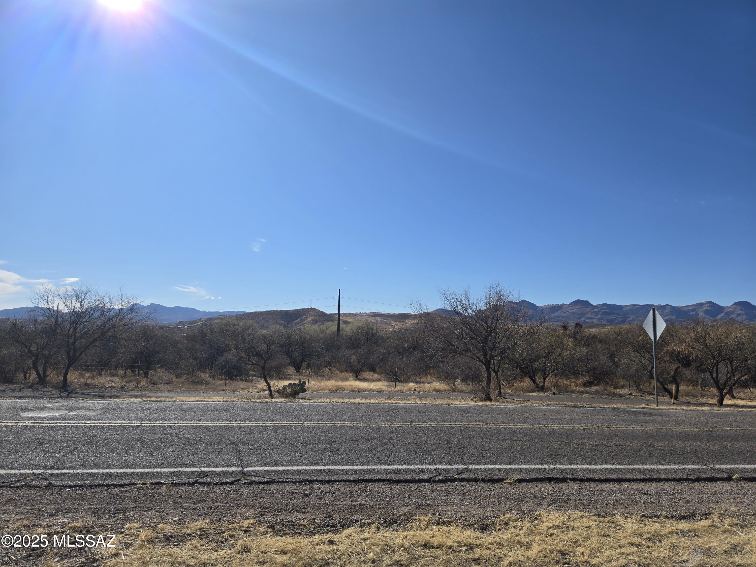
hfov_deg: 73.9
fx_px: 502
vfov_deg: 58.9
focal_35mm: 23
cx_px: 378
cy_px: 284
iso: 25
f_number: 1.8
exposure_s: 1/3768
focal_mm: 5.4
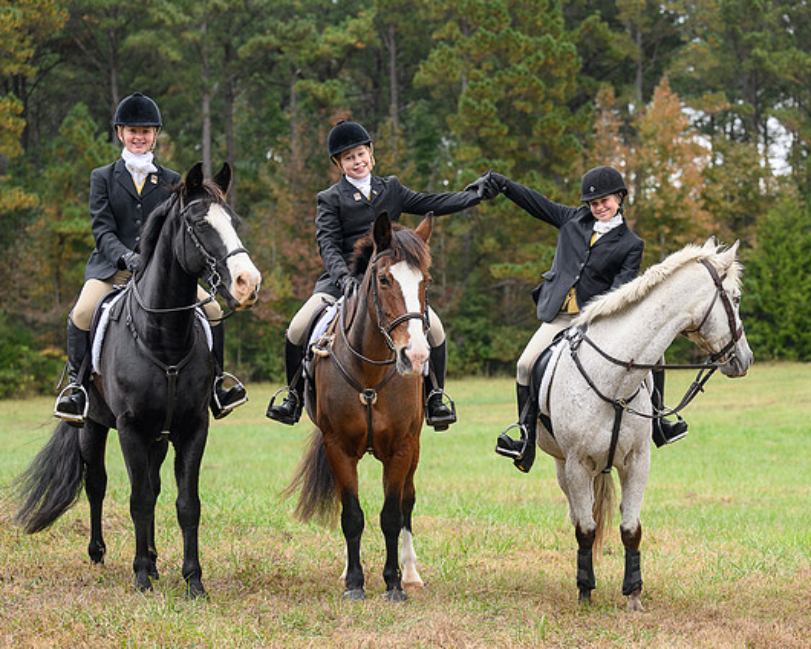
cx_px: 571
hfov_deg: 19.3
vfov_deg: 15.5
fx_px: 2376
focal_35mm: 99
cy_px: 404
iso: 500
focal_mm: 70
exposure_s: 1/640
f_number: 3.2
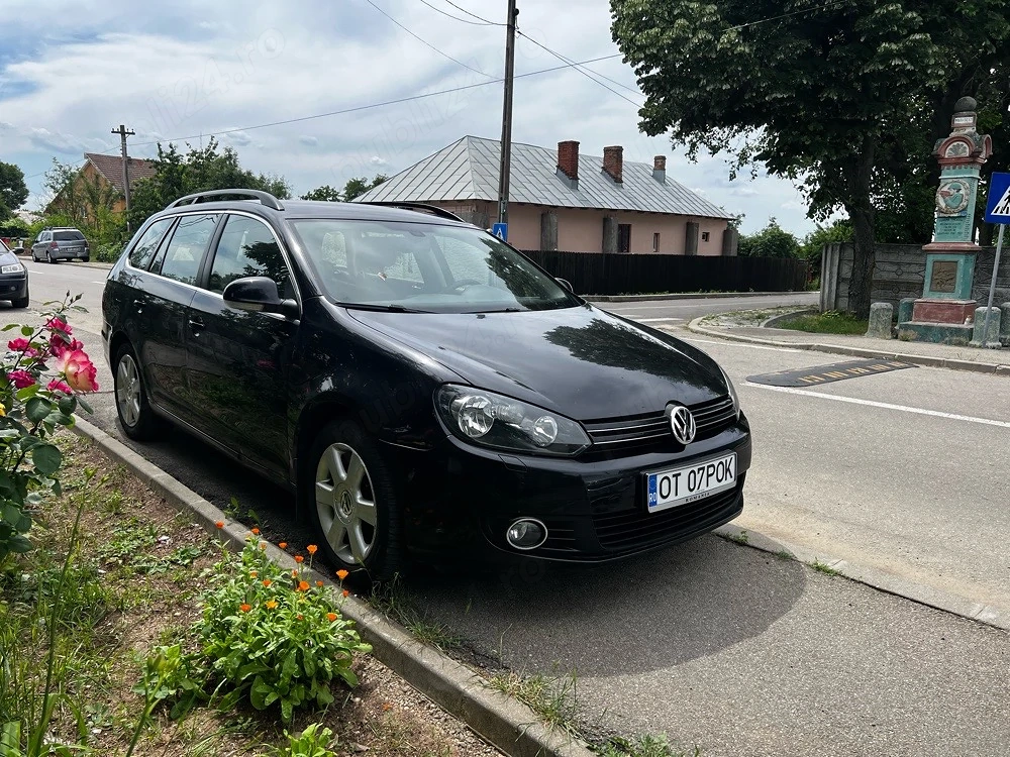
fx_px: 759
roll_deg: -0.4
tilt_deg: -8.5
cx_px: 505
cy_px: 378
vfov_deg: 53.1
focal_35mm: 26
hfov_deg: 67.3
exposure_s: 1/3460
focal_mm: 5.7
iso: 50
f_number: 1.5
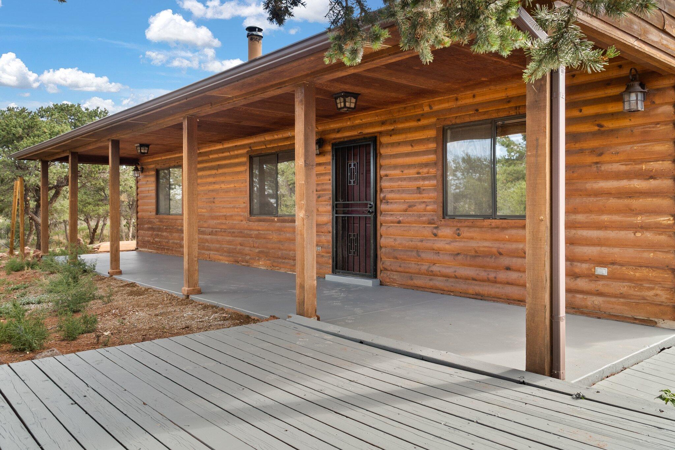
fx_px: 506
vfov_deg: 47.9
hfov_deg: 67.4
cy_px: 225
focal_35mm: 27
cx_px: 338
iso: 125
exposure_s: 1/15
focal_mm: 18
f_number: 9
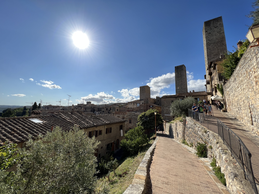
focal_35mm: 13
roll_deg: -1.3
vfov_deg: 89.9
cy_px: 97
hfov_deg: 106.2
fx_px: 97
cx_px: 130
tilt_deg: +7.5
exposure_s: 1/1233
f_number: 1.8
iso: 32
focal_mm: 1.57
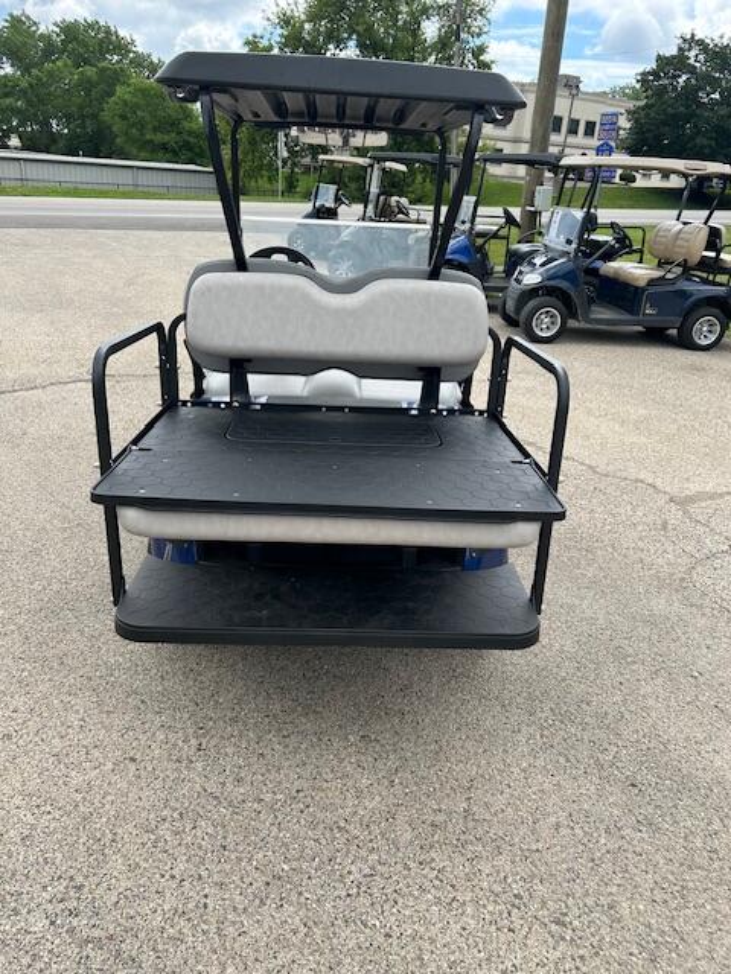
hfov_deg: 53.1
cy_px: 487
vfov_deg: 67.3
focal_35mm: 26
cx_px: 366
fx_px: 732
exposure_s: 1/1311
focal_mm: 5.7
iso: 50
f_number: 1.5
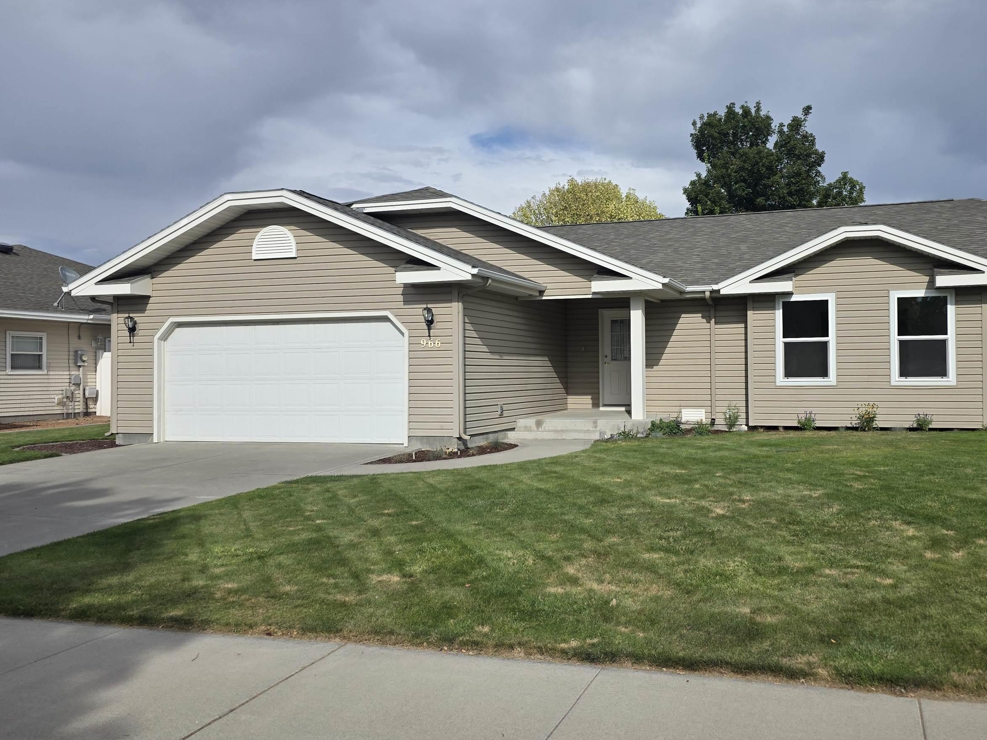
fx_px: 855
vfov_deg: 46.8
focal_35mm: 30
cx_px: 618
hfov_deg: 59.2
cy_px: 354
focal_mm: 6.3
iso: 64
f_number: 1.7
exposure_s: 1/7944
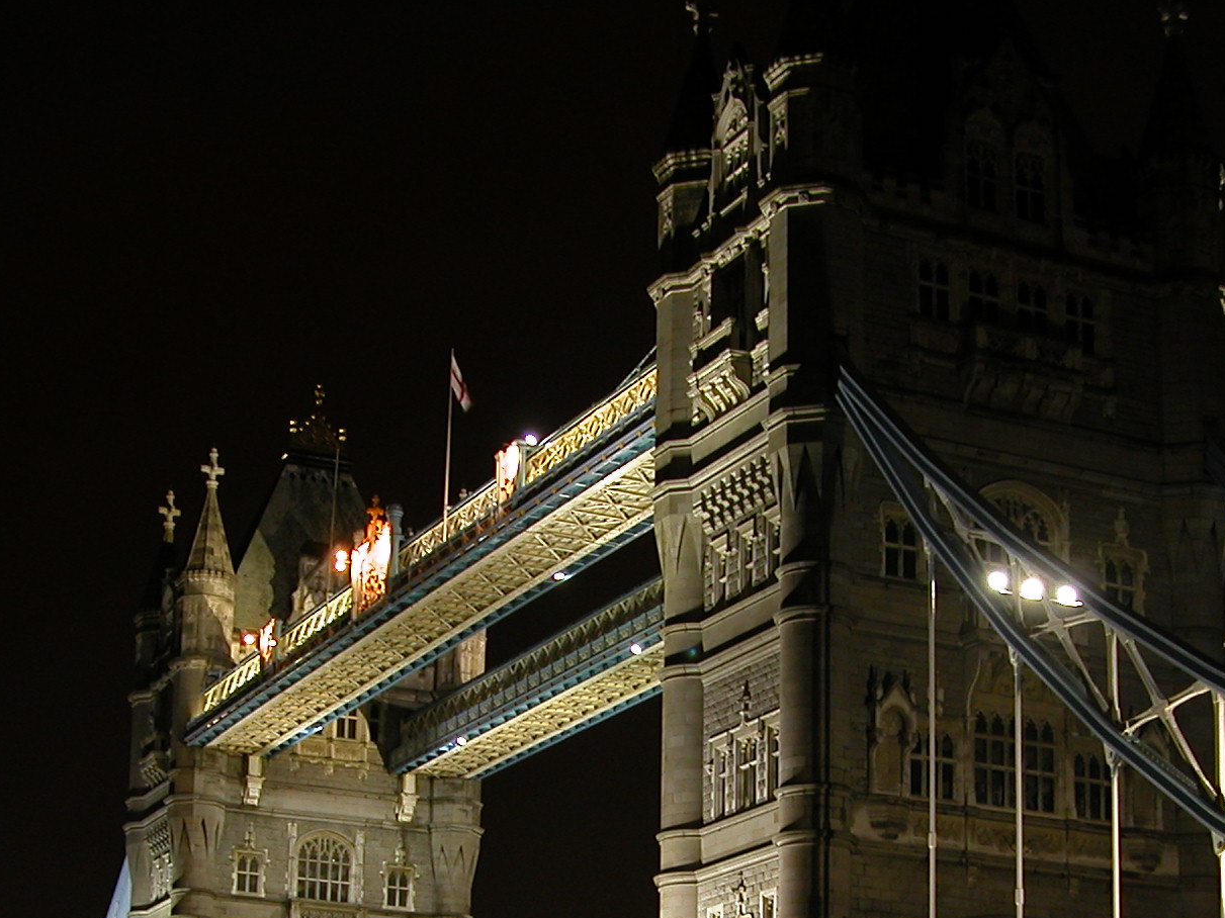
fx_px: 2618
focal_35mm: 74
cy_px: 885
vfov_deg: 19.4
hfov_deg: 26.3
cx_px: 671
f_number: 2.8
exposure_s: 1/4
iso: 100
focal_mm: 8.9
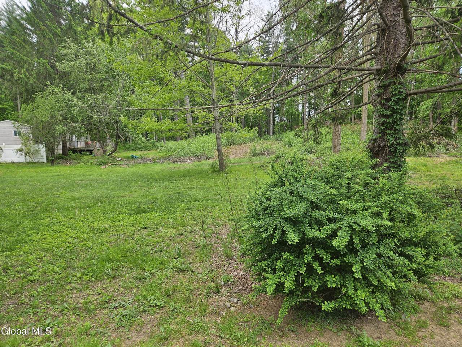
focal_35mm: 23
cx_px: 231
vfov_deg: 58.9
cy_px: 174
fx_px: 307
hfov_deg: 73.9
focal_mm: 5.4
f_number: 1.8
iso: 25
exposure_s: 1/338
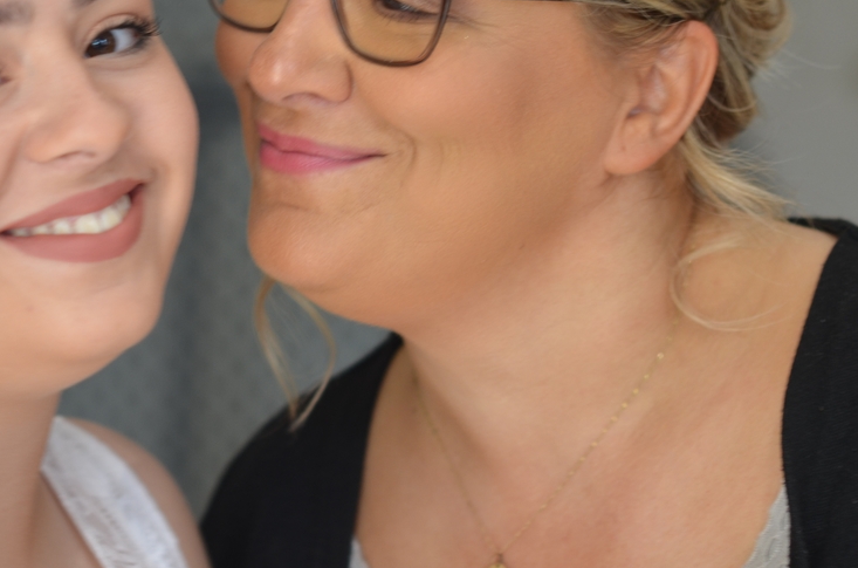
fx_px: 3115
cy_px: 112
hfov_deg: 15.6
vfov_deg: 10.4
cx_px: 145
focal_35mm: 131
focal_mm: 50
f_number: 2.2
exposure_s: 1/20
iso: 200
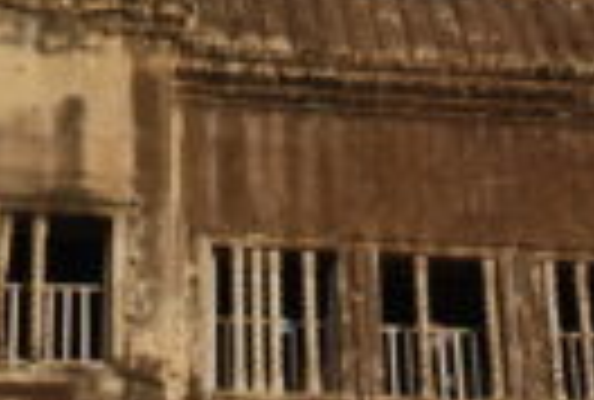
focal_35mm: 153
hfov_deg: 13.4
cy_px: -245
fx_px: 2531
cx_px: 328
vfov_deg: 8.8
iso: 100
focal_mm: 27
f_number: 6.3
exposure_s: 1/160
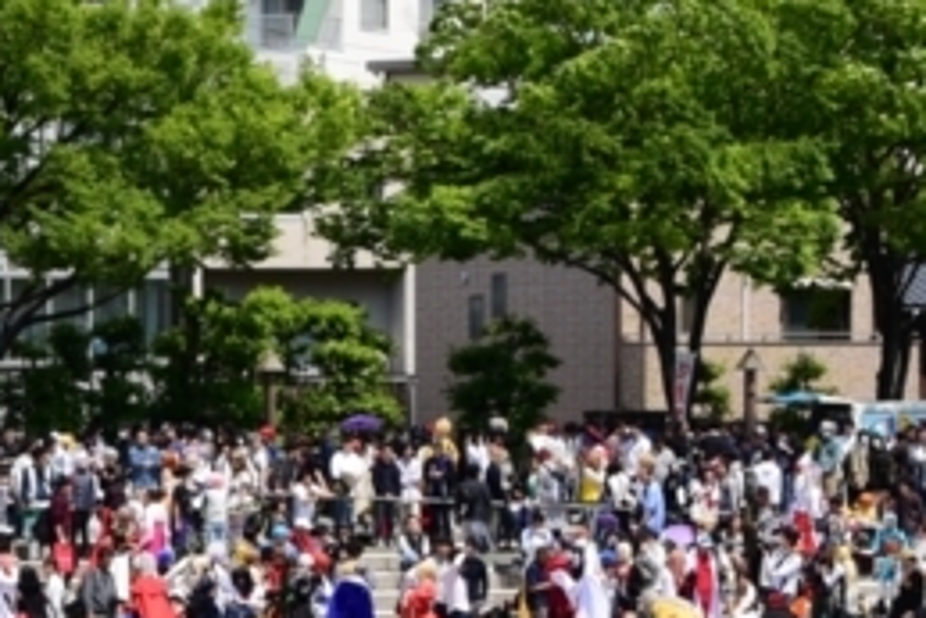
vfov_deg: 8.3
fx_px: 4272
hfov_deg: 12.2
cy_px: 541
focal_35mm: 166
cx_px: -39
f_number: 9
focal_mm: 28
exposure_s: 1/320
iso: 200
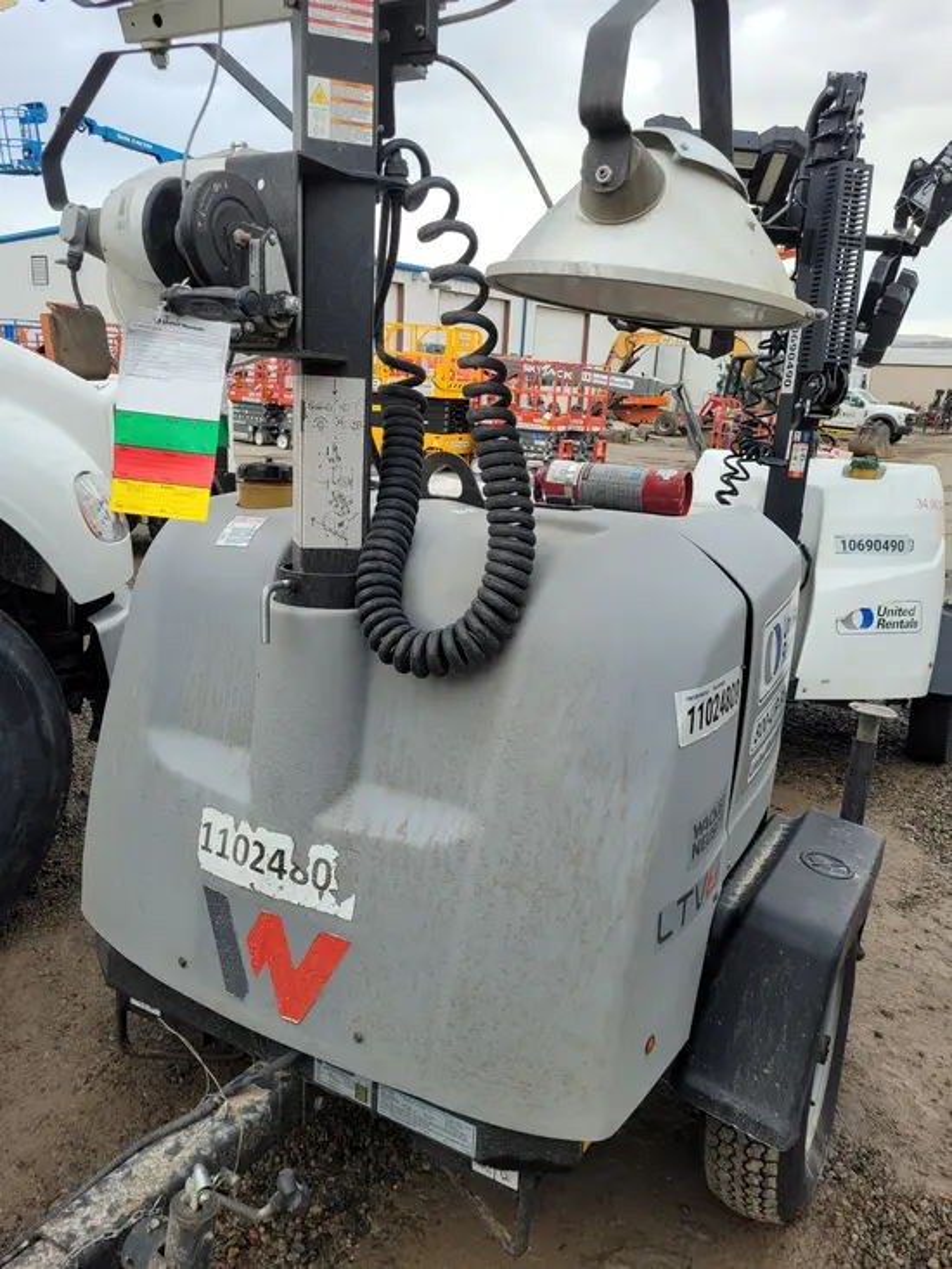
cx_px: 476
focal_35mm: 26
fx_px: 953
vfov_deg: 67.3
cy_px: 634
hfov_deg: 53.1
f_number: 1.8
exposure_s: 1/204
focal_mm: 5.4
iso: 40
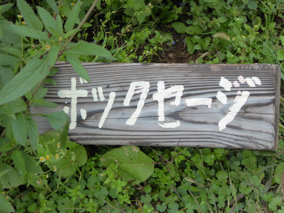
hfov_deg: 14.3
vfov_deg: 10.7
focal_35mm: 138
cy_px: 106
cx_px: 142
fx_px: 1132
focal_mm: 22.3
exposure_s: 1/60
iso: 160
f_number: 5.2
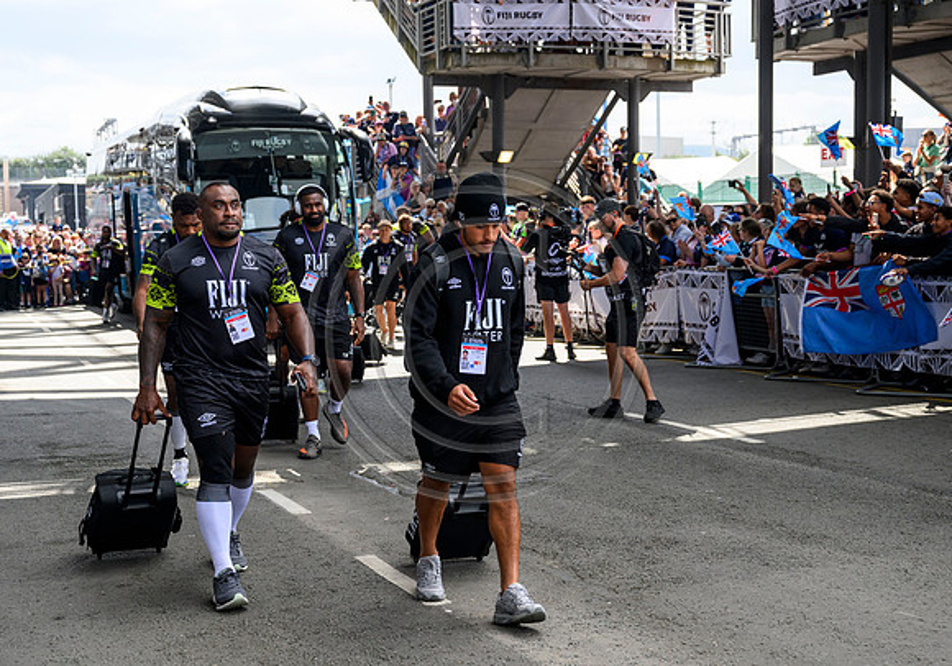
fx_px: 1396
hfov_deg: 37.7
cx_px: 482
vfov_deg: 26.9
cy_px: 348
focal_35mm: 52
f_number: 4.5
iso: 500
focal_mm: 48
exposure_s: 1/1000
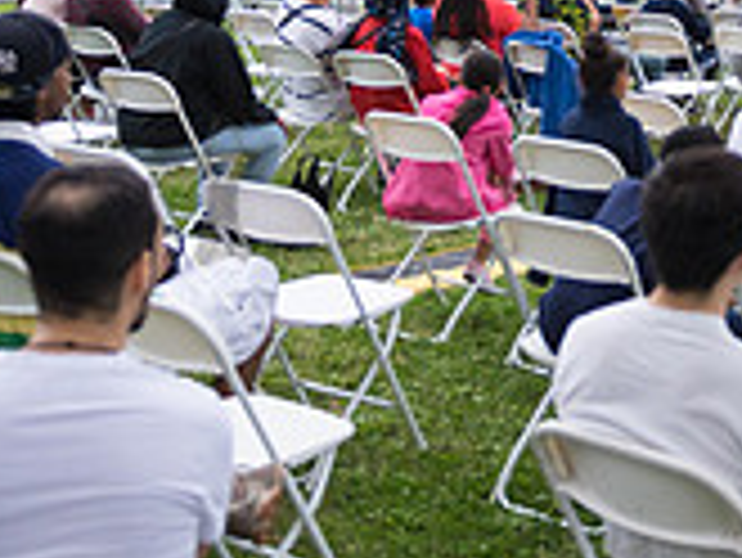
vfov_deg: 17.7
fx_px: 1738
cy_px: -34
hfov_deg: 22.8
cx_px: 800
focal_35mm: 81
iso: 1600
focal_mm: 24
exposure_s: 1/1250
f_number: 2.8
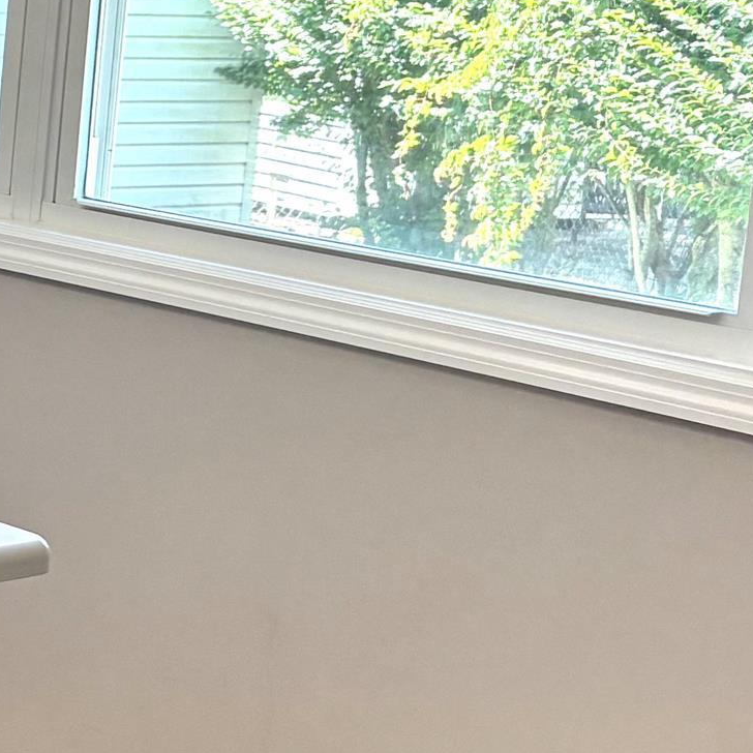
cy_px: 168
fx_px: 2387
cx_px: -774
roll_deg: -1.8
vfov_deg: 17.8
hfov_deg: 14.6
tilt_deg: -7.2
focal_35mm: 97
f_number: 1.6
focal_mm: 5.96
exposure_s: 1/179
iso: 80
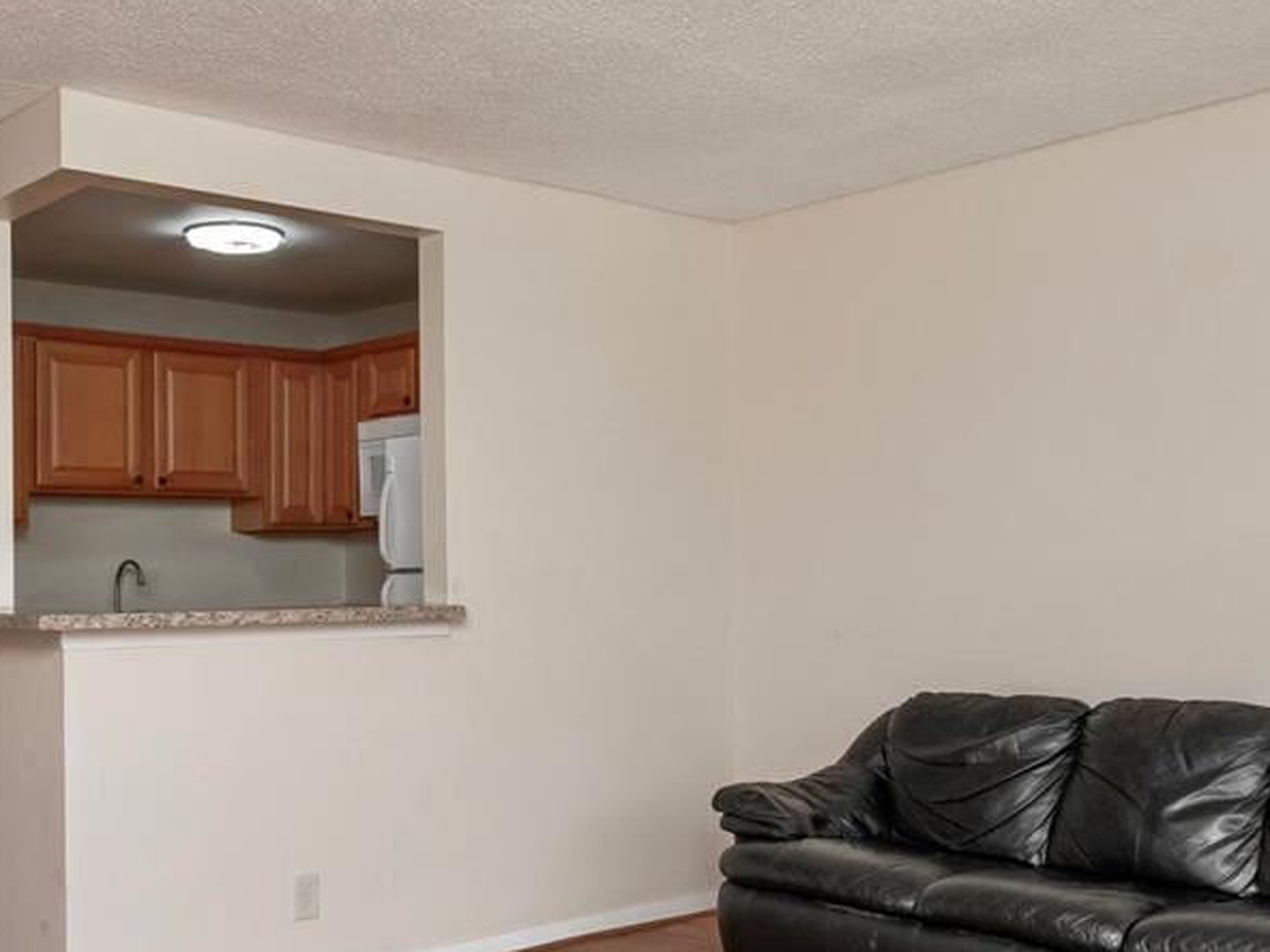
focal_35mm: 39
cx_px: 534
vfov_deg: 36.8
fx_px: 1431
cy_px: 502
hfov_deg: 47.7
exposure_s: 1/200
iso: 800
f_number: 7.1
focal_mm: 10
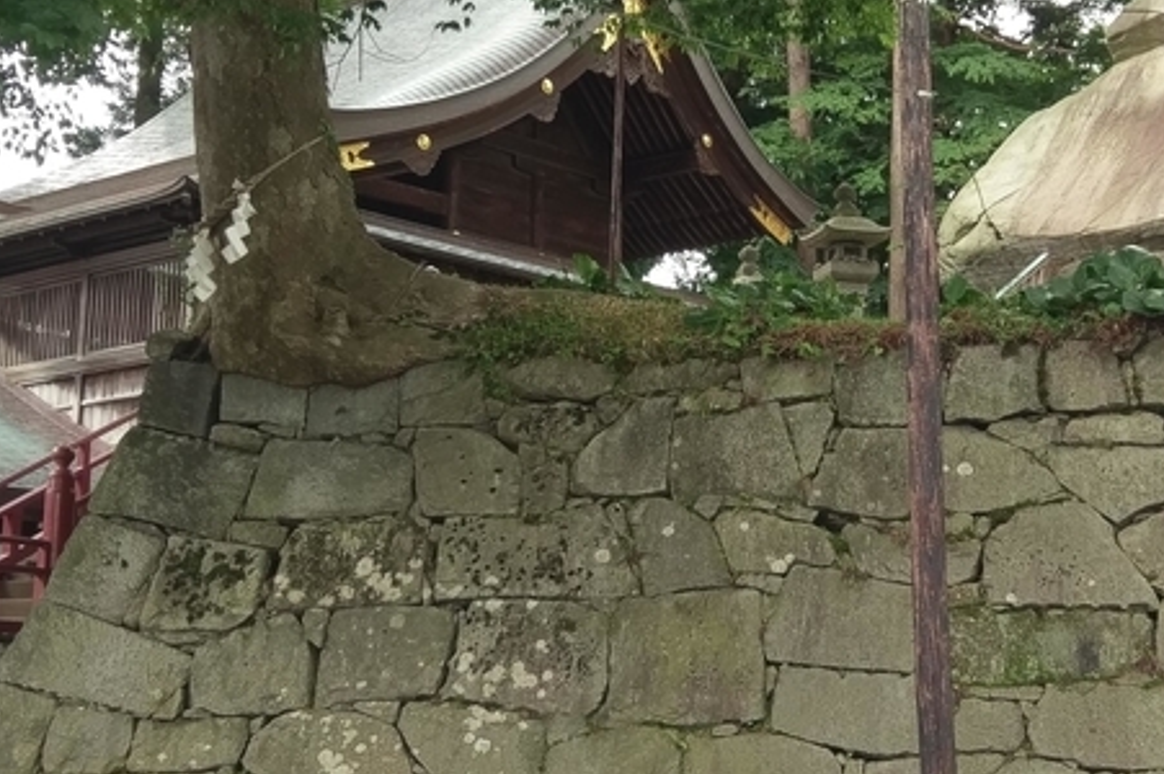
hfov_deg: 40.8
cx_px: 743
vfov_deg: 28.0
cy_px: 304
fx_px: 1551
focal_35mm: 48
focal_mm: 4.58
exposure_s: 1/144
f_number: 1.8
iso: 100
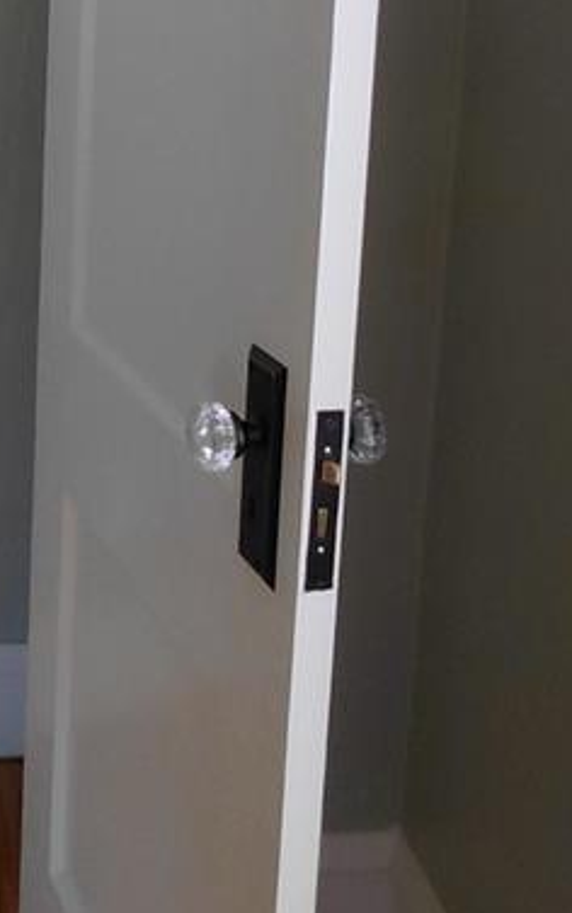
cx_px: -111
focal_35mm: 54
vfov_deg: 34.9
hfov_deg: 22.2
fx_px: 1345
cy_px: 53
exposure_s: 1/60
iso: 200
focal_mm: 1.64
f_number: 2.2
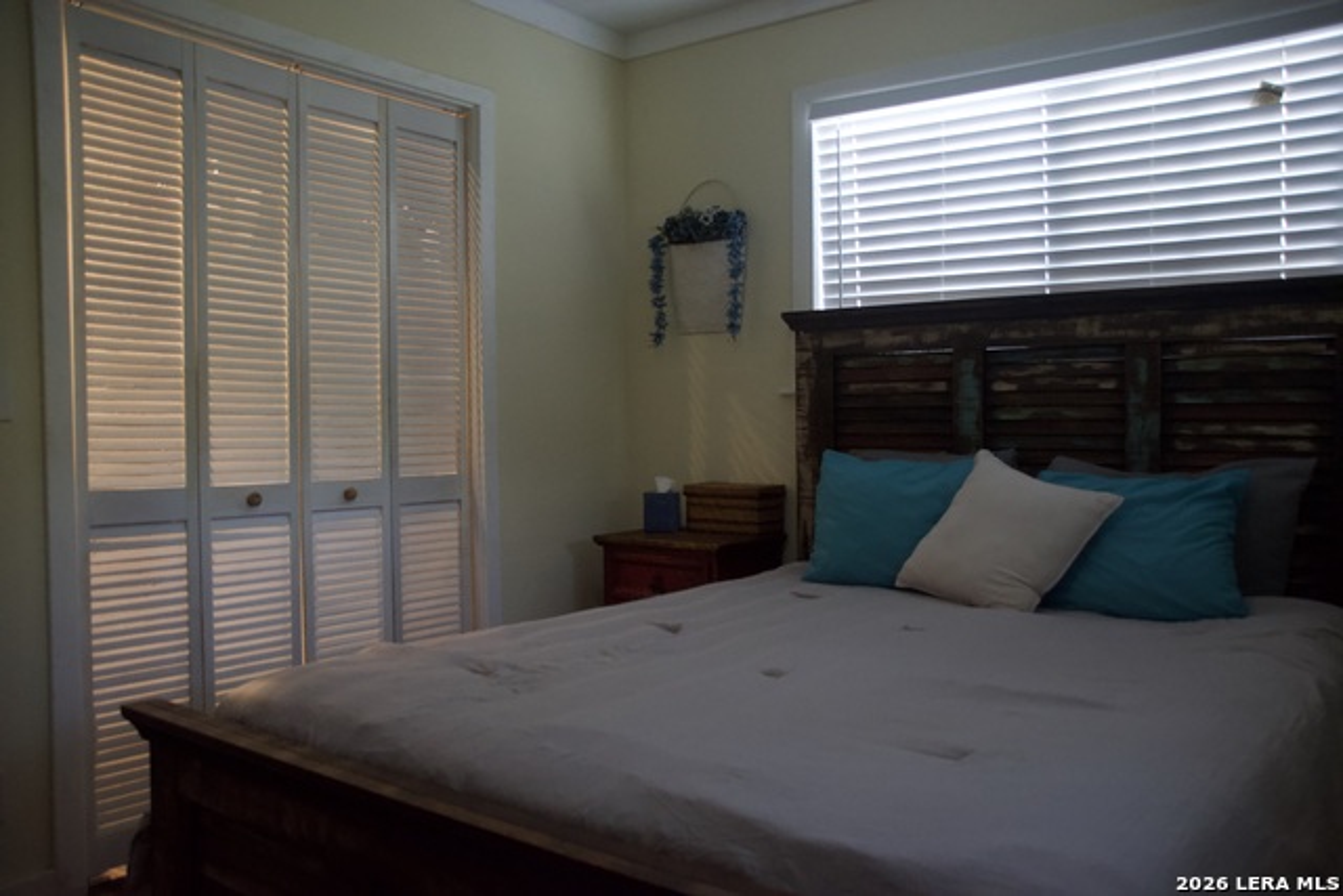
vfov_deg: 48.0
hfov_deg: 67.4
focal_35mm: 27
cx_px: 672
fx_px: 1007
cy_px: 448
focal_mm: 18
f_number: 3.5
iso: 2500
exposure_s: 1/60
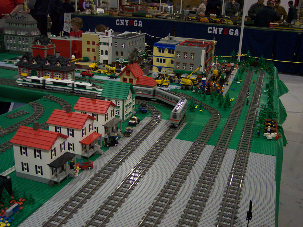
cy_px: 114
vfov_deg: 37.7
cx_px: 152
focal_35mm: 38
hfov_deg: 49.0
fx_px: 332
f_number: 2.8
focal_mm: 8
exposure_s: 1/30
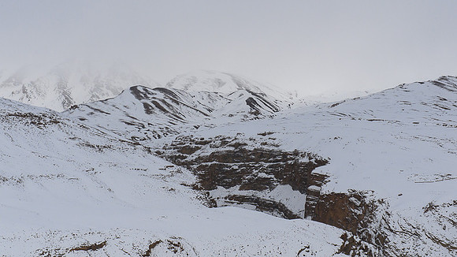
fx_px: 838
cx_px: 228
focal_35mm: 69
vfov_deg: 17.4
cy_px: 105
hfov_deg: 30.5
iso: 1400
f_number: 14
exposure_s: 1/1600
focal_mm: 66
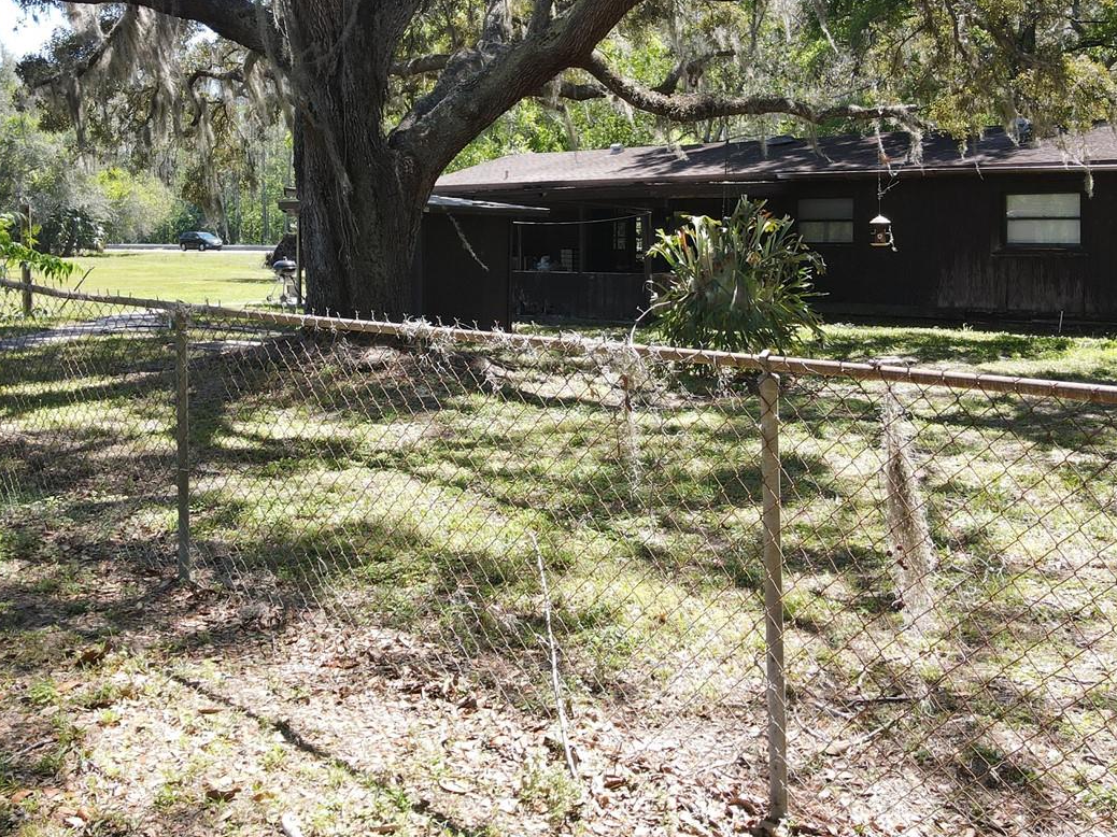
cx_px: 490
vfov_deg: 38.0
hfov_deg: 50.0
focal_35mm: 37
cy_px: 243
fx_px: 1194
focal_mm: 4.5
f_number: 2.8
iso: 100
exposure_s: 1/160
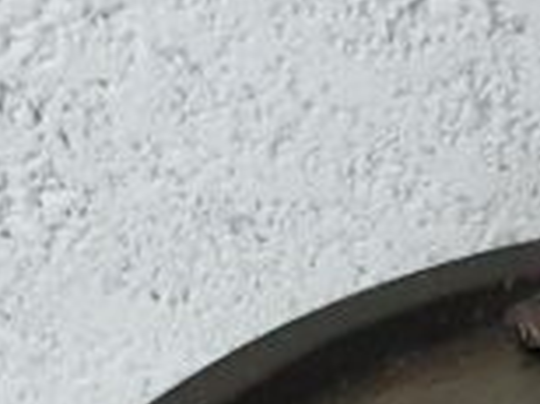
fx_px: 2695
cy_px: 829
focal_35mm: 173
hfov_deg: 11.1
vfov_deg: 8.1
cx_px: 768
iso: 800
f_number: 1.5
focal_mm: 4.32
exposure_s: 1/50
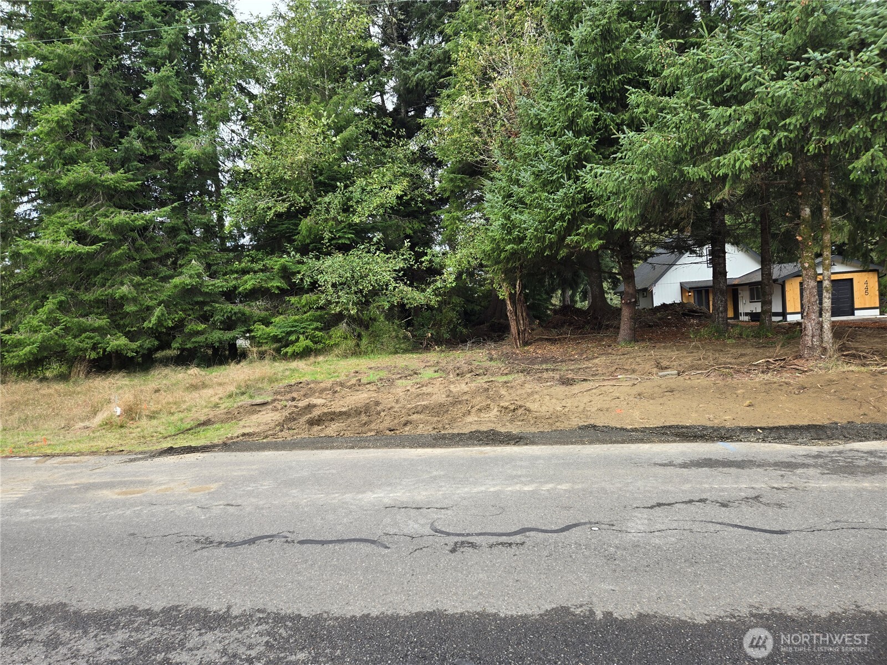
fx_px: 589
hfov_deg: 73.9
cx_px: 444
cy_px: 332
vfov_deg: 58.9
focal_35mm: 23
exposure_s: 1/267
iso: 25
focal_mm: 5.4
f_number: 1.8
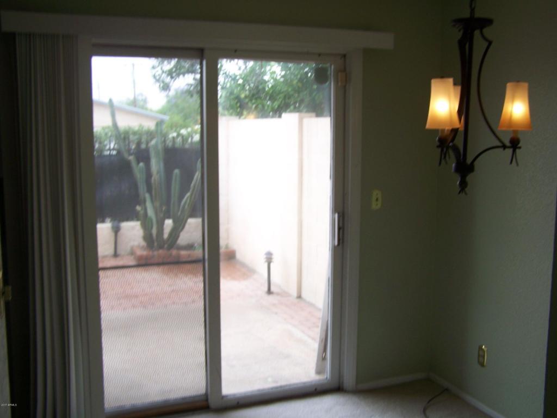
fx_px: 611
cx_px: 278
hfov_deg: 49.0
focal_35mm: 38
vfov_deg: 37.7
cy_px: 209
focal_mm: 6.3
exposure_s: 1/125
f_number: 2.8
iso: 64
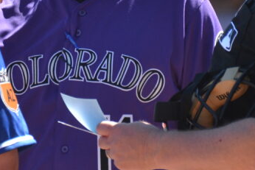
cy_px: -20
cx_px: 89
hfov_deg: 1.0
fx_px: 15100
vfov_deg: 0.6
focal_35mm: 2131
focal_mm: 480
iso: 400
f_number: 5.6
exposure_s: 1/640
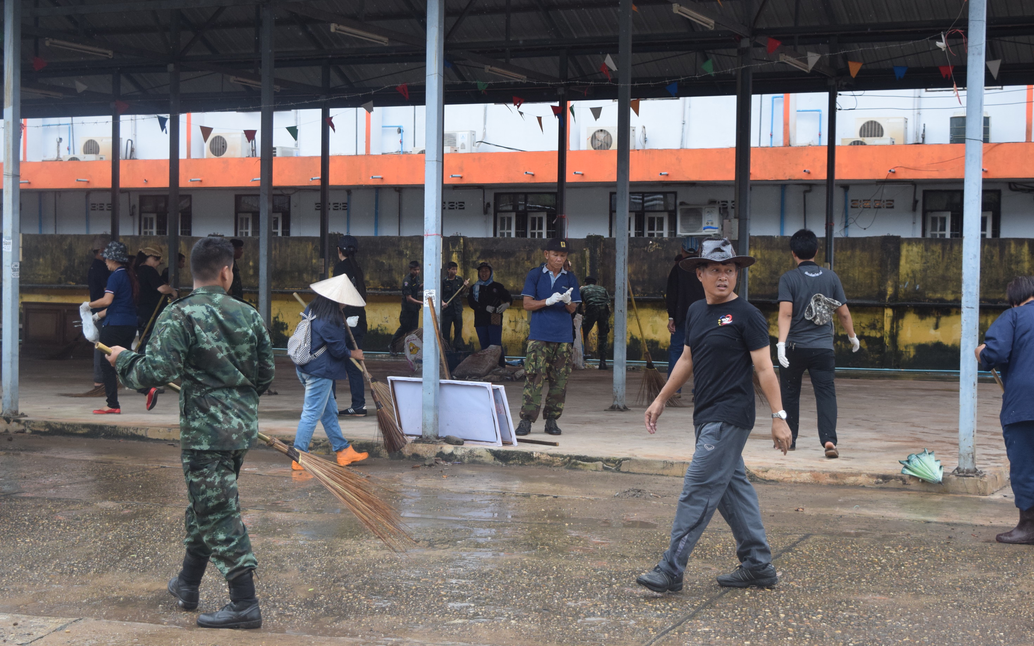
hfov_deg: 33.0
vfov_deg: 21.0
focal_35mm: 62
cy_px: 339
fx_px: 1747
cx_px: 513
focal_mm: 40
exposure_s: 1/800
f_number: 4.8
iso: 800
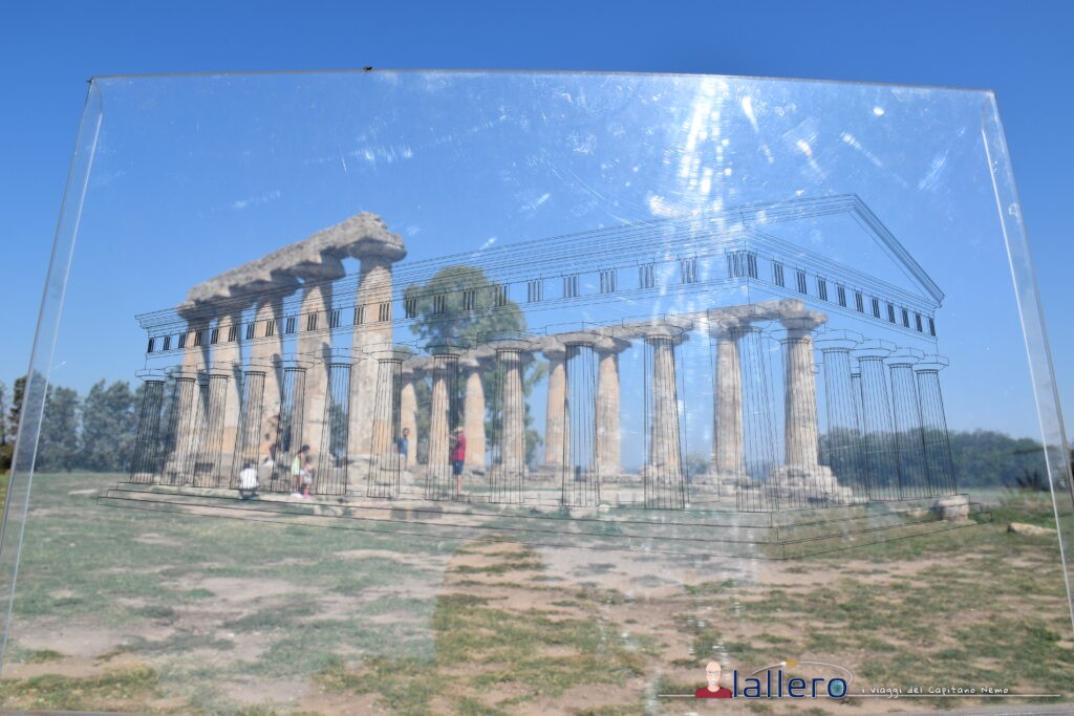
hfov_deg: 67.4
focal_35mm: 27
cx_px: 537
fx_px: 806
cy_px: 358
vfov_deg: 47.9
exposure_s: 1/500
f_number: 11
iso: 200
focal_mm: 18
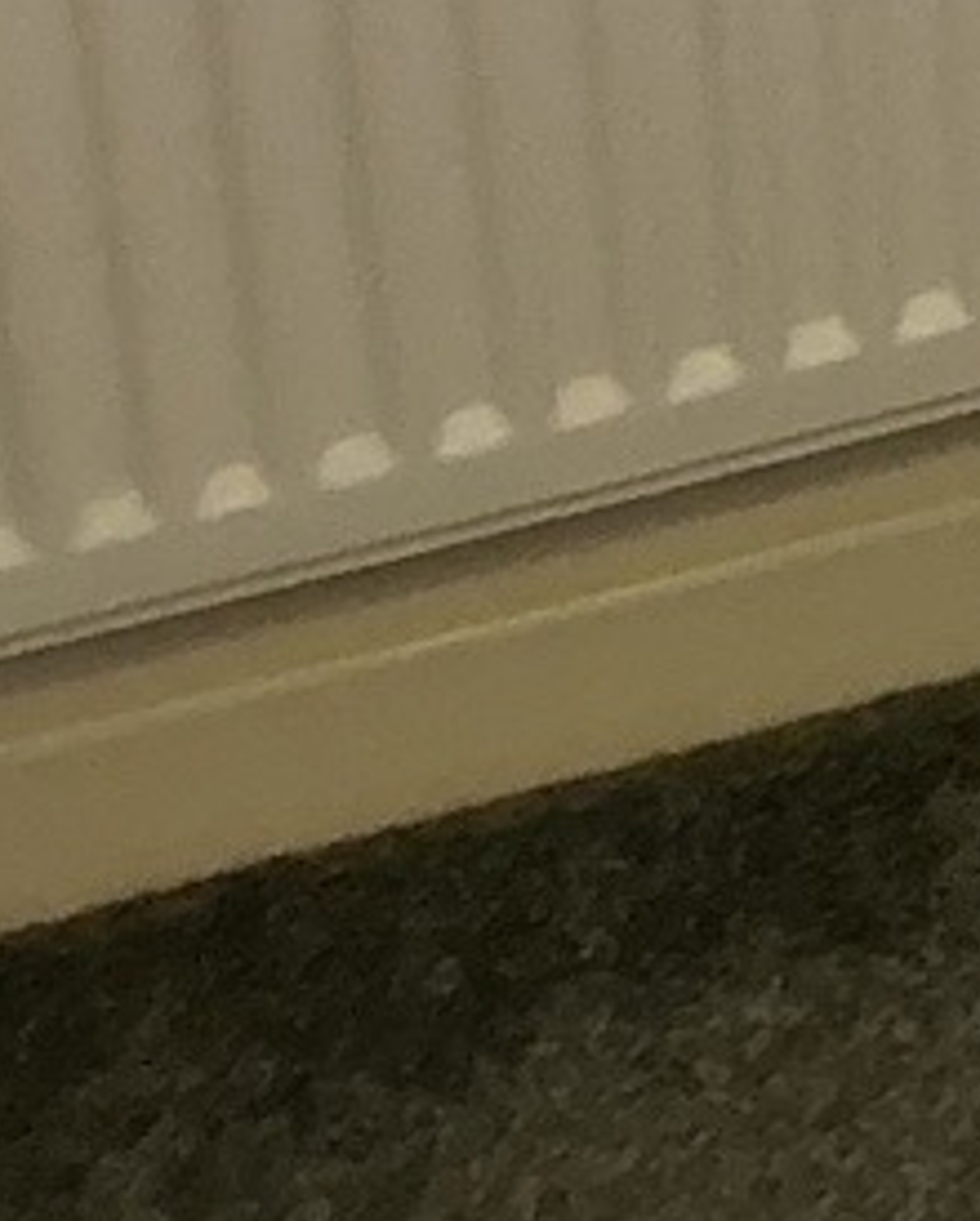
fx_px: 5969
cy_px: -2086
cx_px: 1938
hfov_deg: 8.9
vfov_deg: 9.7
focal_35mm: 165
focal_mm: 3
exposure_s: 1/60
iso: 64
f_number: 1.8
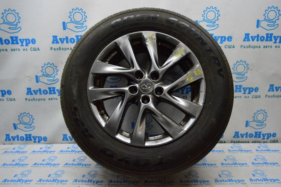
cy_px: 94
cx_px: 140
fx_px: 211
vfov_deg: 47.9
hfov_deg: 67.4
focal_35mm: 27
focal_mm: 18
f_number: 3.5
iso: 6400
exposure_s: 1/1000
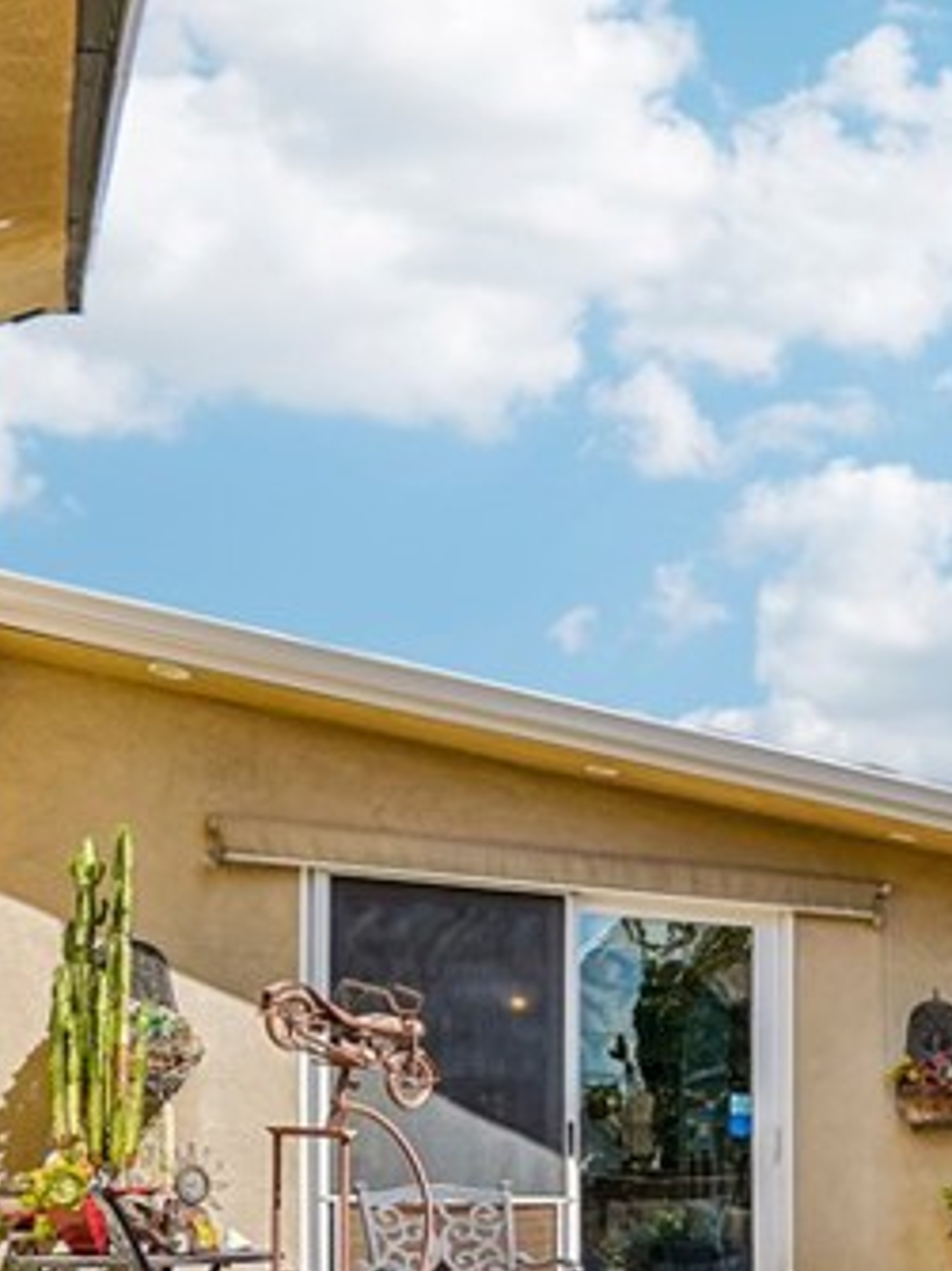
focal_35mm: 47
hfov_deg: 24.3
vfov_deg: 36.8
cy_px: 1231
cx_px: 1422
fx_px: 1725
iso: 400
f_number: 8
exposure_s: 1/500
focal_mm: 16
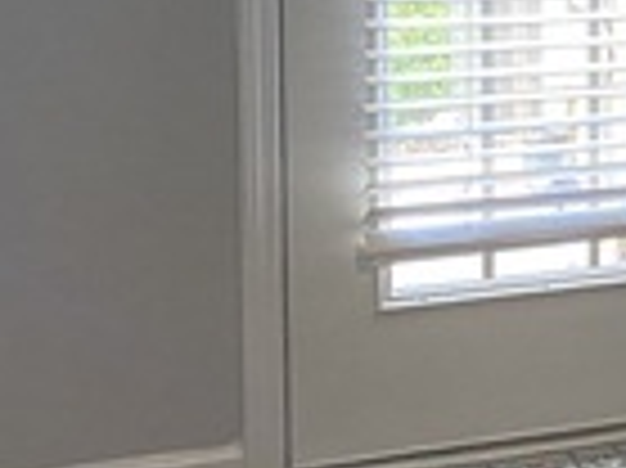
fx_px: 2259
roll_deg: -2.3
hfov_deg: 13.1
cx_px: 1349
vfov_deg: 11.7
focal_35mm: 125
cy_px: 22
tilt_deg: -7.9
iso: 500
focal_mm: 4.25
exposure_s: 1/40
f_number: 1.8
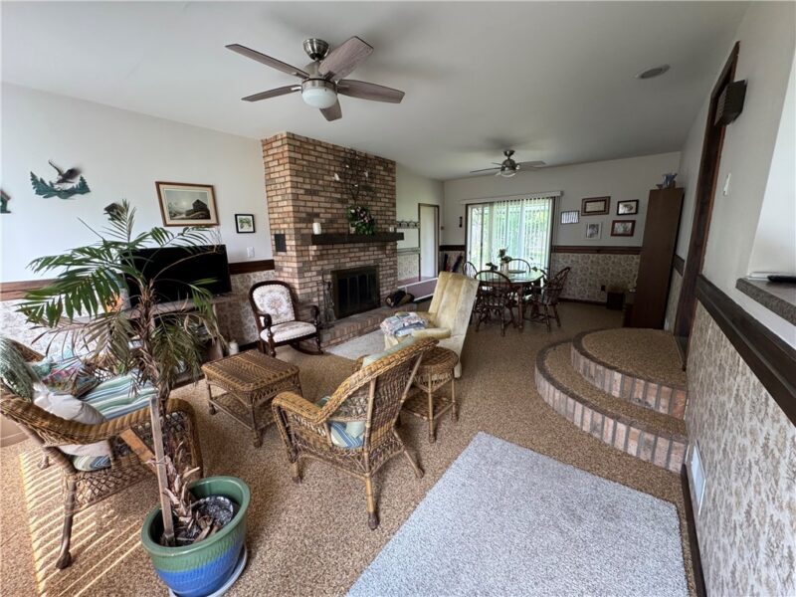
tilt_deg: -11.8
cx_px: 398
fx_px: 322
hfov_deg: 102.1
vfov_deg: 85.7
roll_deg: +0.6
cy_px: 298
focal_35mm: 14
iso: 320
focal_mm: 2.22
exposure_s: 1/99
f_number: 2.2
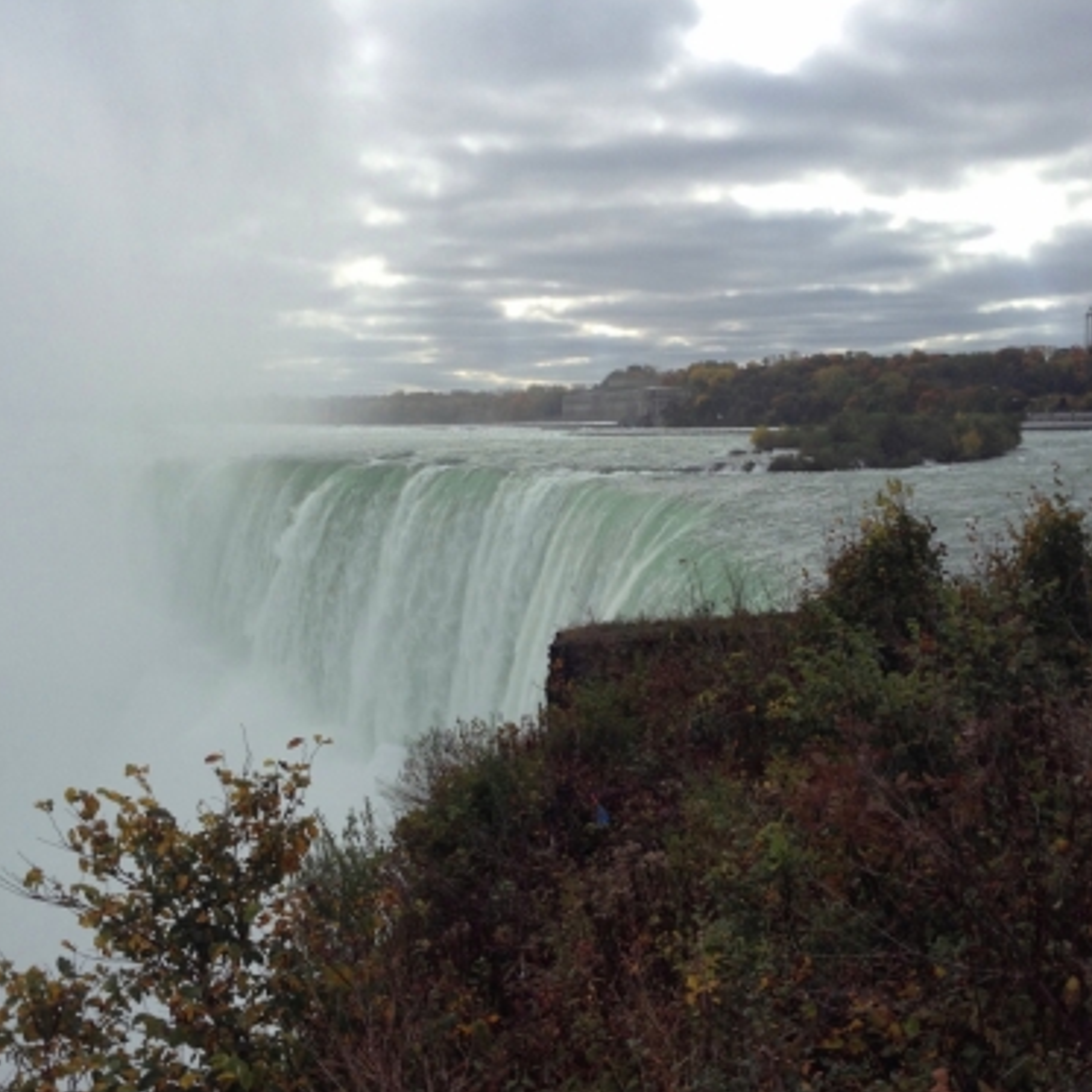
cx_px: 562
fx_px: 1428
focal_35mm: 40
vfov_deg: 41.9
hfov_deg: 41.9
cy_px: 550
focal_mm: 3.3
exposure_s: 1/1486
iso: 32
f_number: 2.4
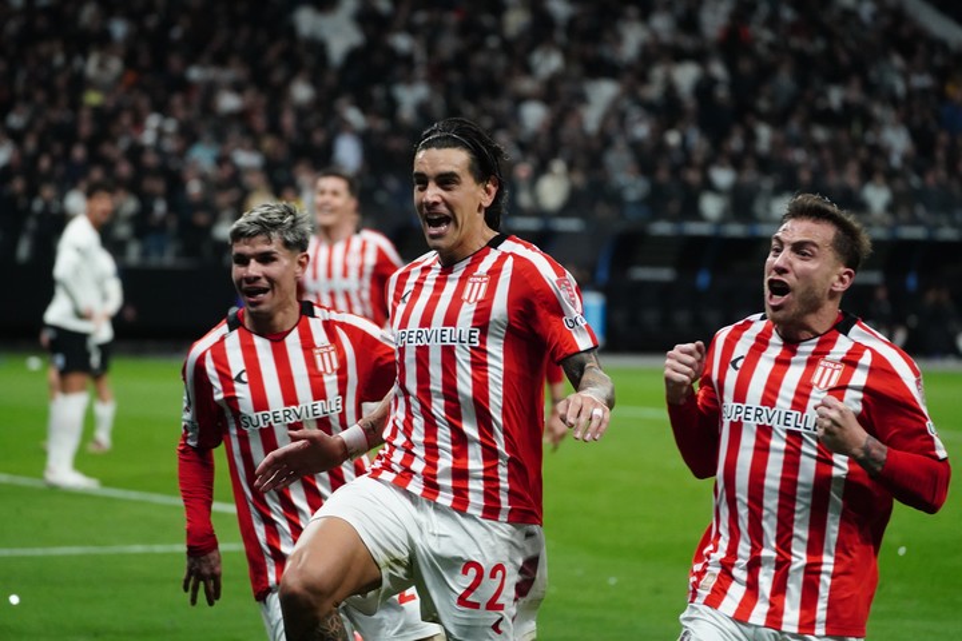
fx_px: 5130
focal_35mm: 192
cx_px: 481
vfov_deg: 7.2
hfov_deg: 10.7
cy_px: 320
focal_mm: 192
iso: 6400
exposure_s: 1/1250
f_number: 5.6
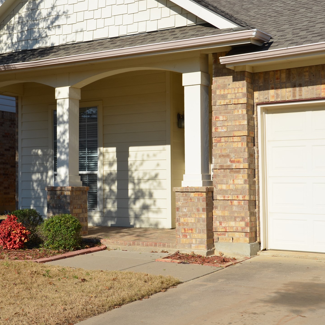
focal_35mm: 62
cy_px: 162
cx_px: 119
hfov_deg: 27.6
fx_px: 659
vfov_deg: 27.7
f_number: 9
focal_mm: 32
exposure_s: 1/320
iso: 100
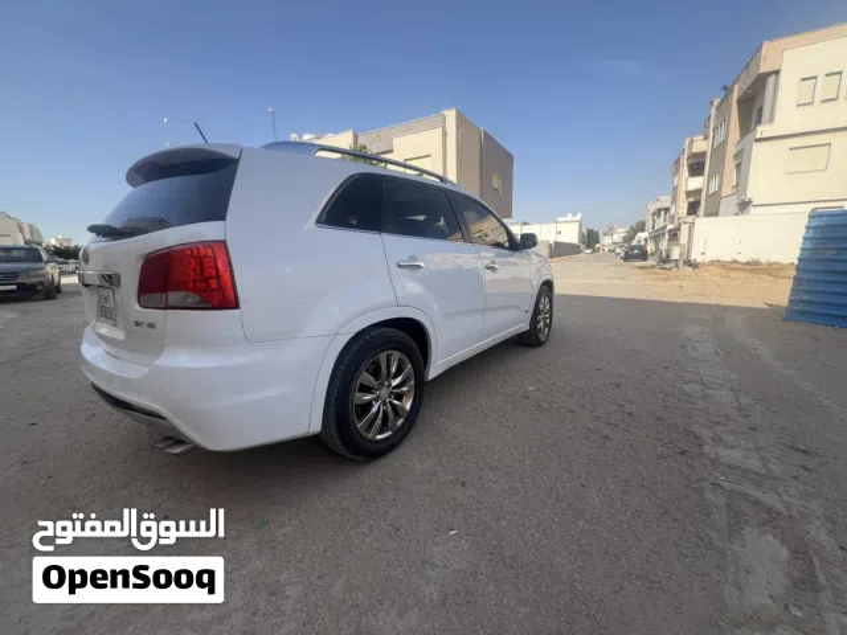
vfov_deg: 89.9
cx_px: 424
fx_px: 318
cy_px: 318
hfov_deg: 106.2
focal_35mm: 13
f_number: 1.8
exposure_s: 1/986
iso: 32
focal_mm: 1.57
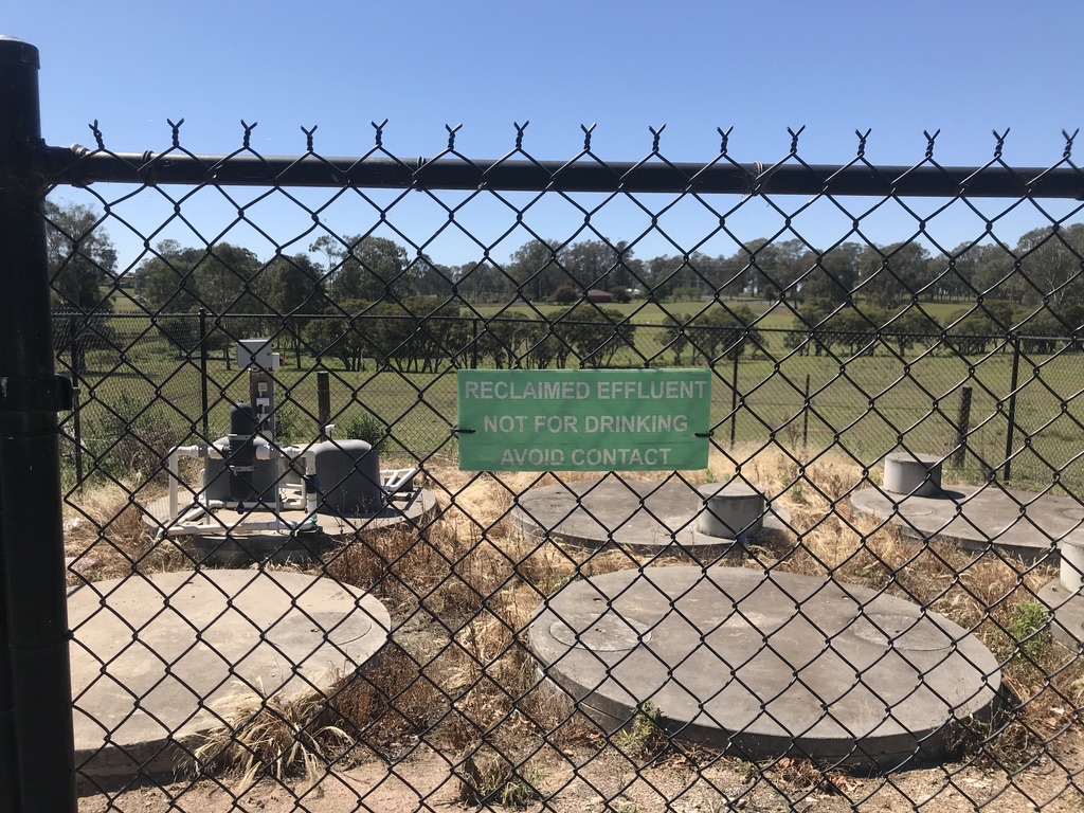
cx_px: 542
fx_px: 877
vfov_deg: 49.7
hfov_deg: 63.4
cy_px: 406
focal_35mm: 28
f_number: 1.8
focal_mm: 3.99
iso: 20
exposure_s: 1/2519
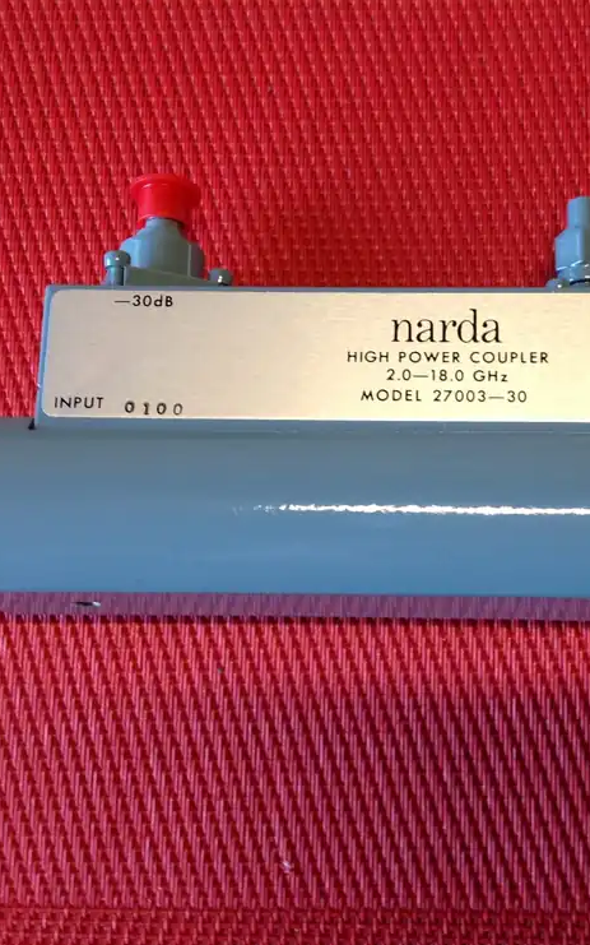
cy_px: 471
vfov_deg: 40.3
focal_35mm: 50
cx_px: 376
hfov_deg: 25.7
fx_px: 1287
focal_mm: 4.28
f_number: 2.4
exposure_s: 1/15
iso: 64
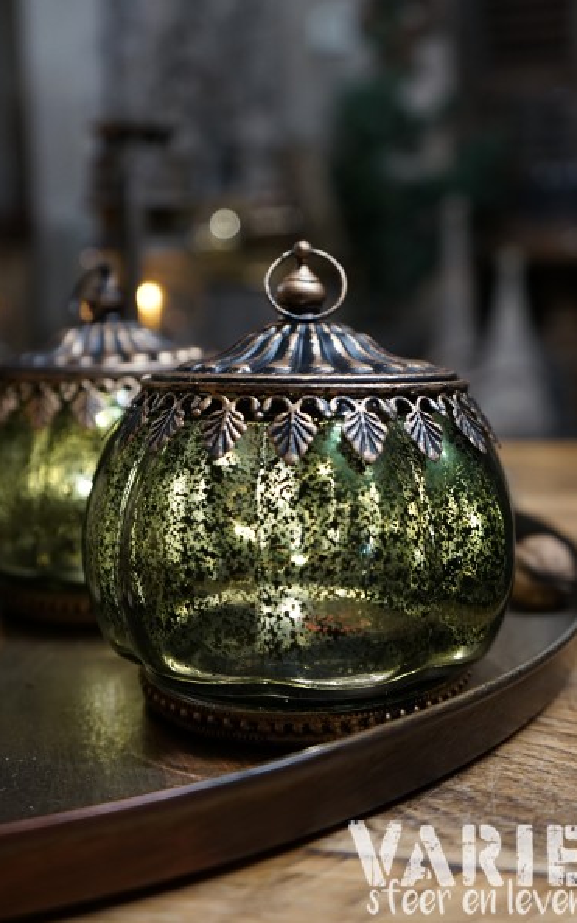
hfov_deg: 37.3
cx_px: 283
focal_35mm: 34
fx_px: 856
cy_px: 460
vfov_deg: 56.7
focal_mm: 33
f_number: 4
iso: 1600
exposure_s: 1/60
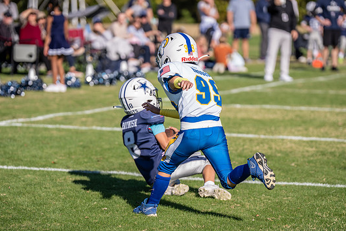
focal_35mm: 177
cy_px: 134
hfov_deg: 11.6
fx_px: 1702
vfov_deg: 7.8
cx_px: 181
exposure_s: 1/1600
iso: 100
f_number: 2.8
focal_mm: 137
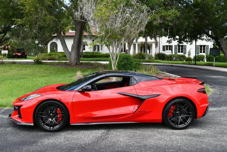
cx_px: 114
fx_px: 303
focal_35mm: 48
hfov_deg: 41.1
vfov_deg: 28.1
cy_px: 76
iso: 180
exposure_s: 1/250
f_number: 8
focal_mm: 24
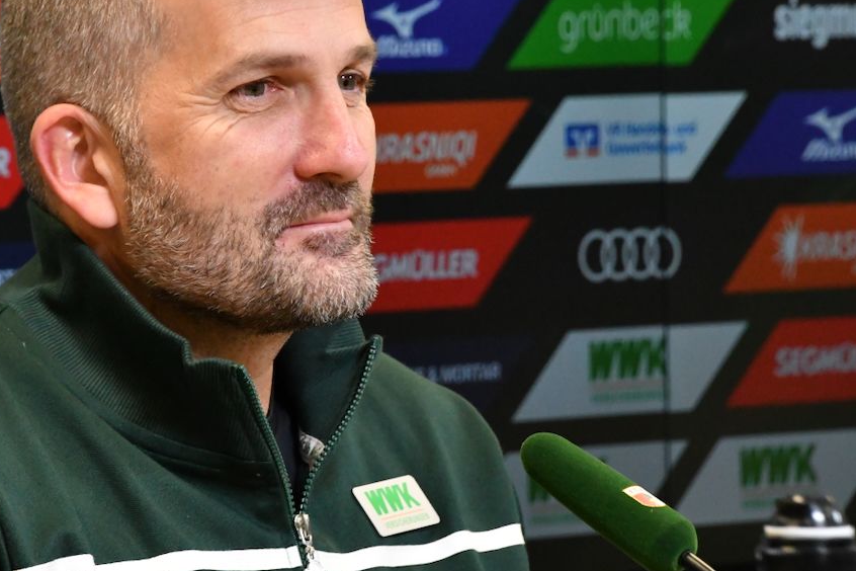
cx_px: 244
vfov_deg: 4.8
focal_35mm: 284
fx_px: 6747
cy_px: 217
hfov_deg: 7.3
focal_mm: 125
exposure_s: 1/250
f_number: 11
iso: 5600
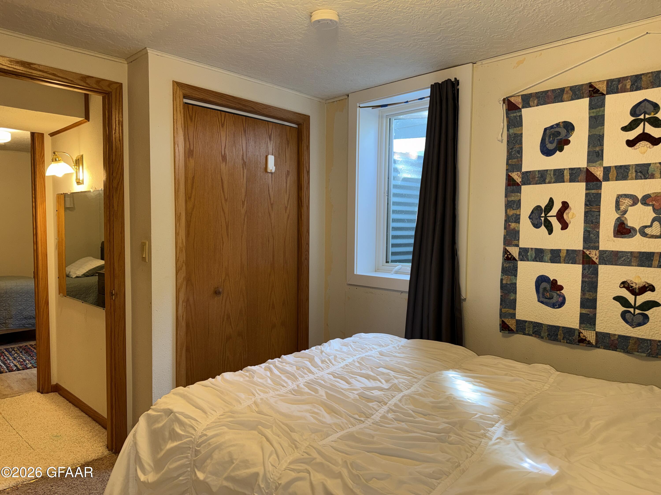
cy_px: 248
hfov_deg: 71.6
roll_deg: -0.9
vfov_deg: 56.8
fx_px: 458
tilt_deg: -3.4
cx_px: 330
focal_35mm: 24
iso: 64
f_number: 1.78
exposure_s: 1/34
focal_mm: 6.76
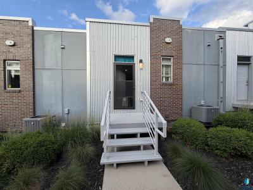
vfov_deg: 85.7
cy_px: 95
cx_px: 126
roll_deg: +0.0
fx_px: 102
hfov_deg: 102.1
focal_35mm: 14
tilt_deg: -1.9
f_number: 2.2
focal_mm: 2.22
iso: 40
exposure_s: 1/502
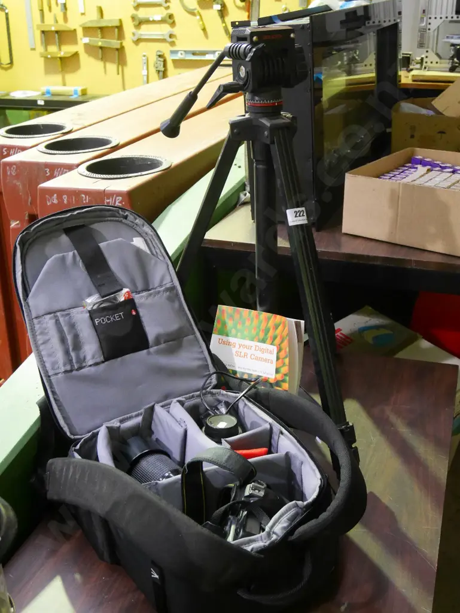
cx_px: 230
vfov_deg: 42.9
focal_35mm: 44
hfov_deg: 32.9
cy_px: 306
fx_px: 779
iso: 3200
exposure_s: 1/15
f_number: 4.8
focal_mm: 22
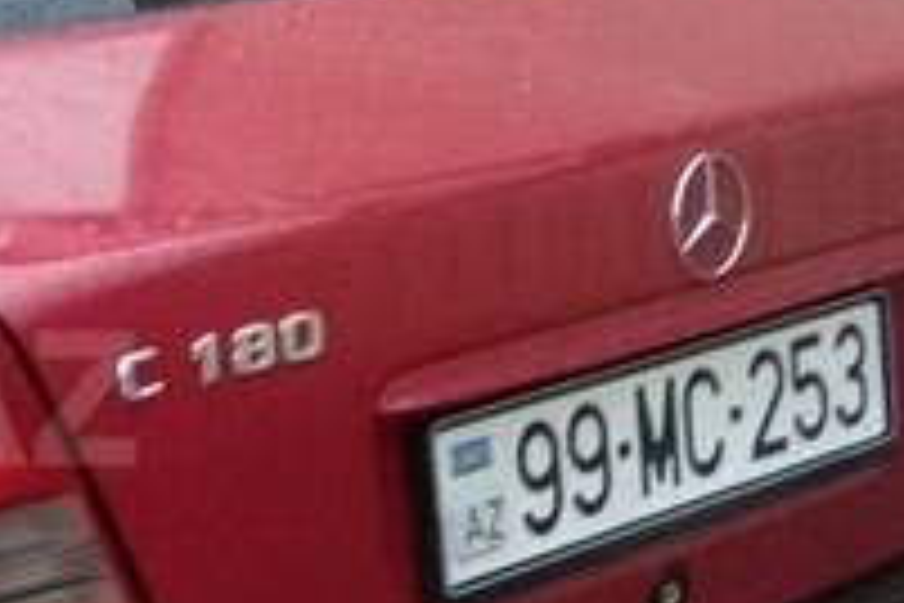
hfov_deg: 17.8
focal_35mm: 106
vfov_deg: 12.9
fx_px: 2662
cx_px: -324
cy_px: 398
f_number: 2.2
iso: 125
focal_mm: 3.3
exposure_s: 1/33
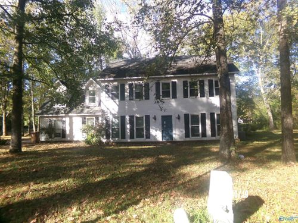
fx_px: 207
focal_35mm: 24
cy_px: 112
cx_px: 149
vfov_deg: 56.8
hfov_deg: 71.6
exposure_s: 1/200
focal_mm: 4.3
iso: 100
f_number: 3.7
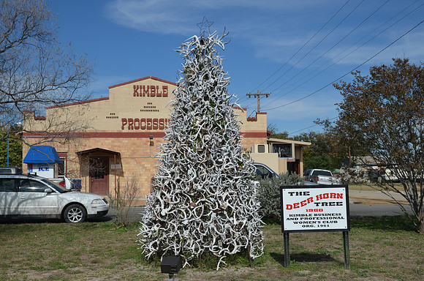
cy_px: 140
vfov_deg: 31.7
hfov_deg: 46.5
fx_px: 494
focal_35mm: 42
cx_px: 212
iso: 160
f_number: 8
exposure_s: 1/250
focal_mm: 28
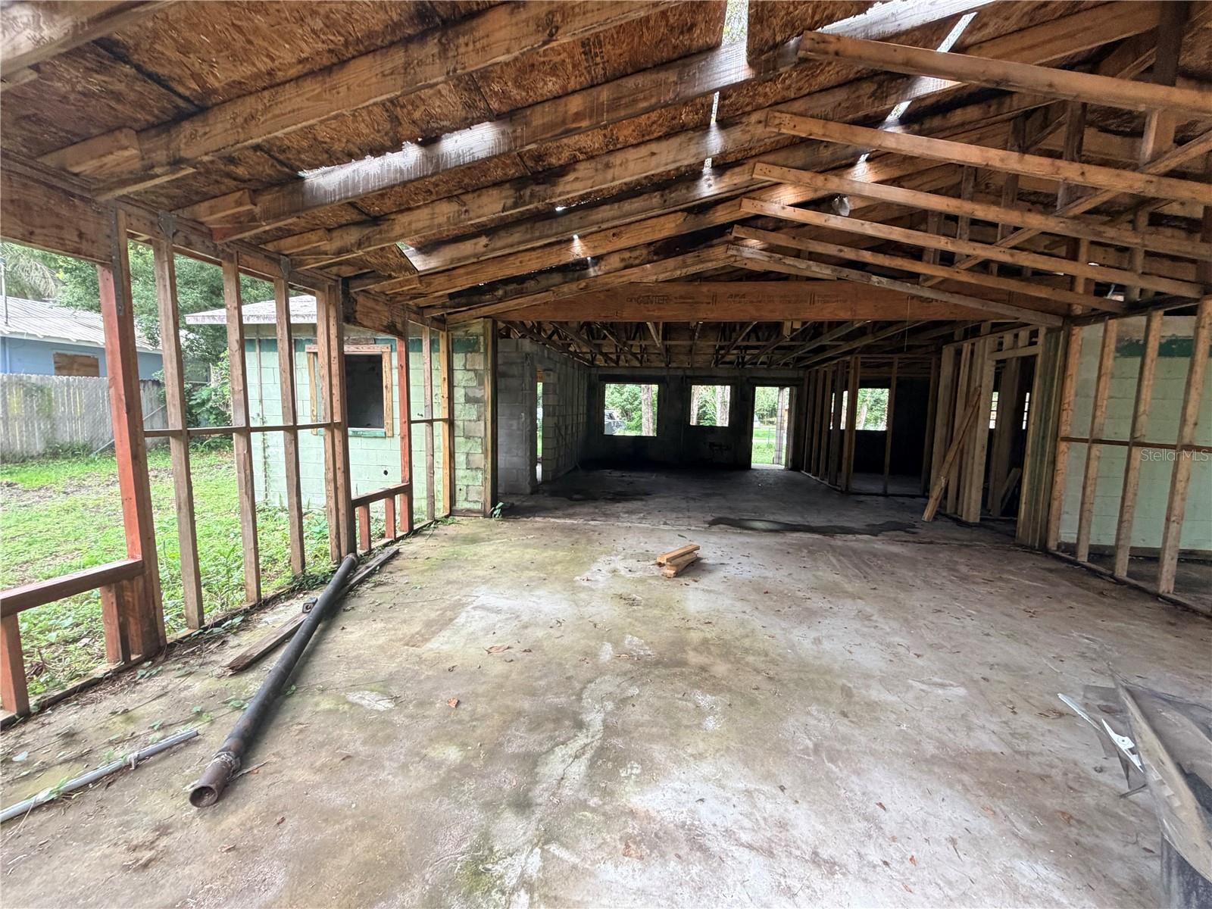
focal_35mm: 14
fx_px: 490
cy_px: 454
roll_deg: -0.3
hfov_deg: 102.1
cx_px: 606
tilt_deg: -5.7
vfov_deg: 85.7
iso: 320
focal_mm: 2.22
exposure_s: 1/95
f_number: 2.2
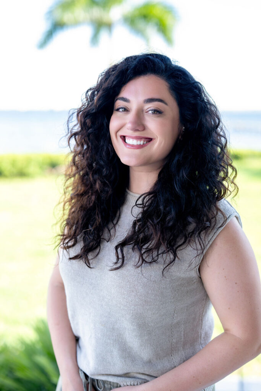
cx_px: 130
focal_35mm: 50
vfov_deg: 39.6
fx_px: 544
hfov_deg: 27.0
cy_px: 196
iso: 125
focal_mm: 50
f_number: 2.2
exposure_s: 1/320
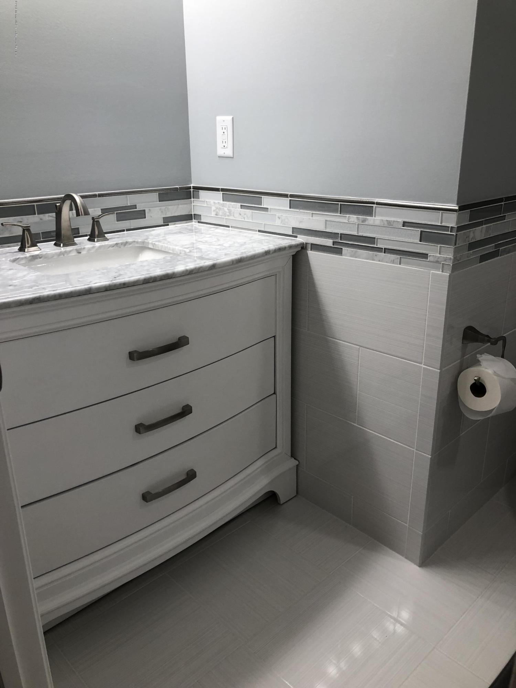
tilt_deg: -18.9
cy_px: 344
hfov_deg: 48.2
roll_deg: +1.0
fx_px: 576
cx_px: 258
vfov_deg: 61.7
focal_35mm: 29
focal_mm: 3.99
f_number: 1.8
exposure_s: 1/40
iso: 25
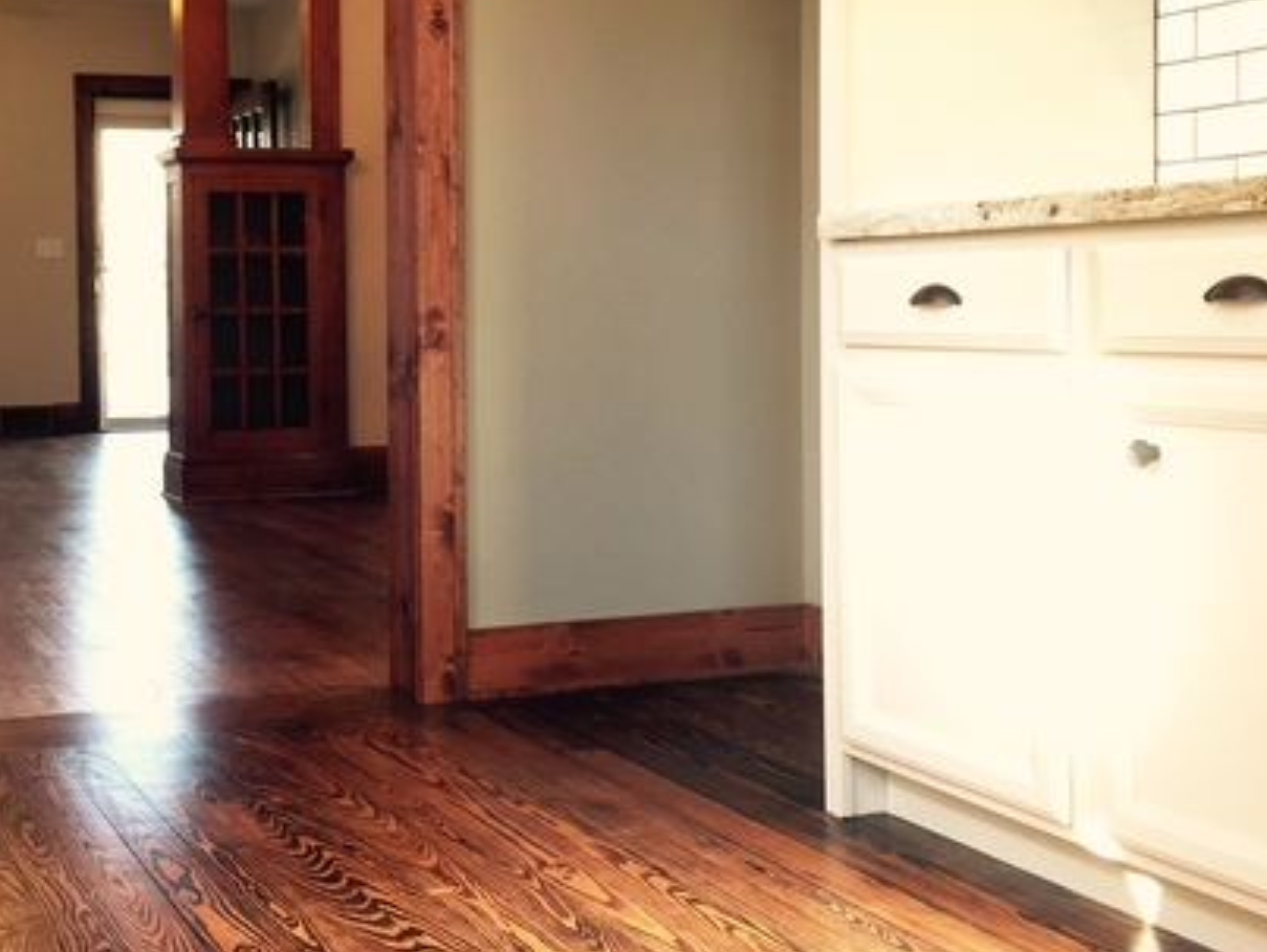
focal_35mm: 46
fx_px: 1685
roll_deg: +0.5
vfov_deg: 31.4
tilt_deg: -2.6
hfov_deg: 39.9
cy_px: 352
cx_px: 292
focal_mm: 4.15
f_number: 2.2
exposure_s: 1/30
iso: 40
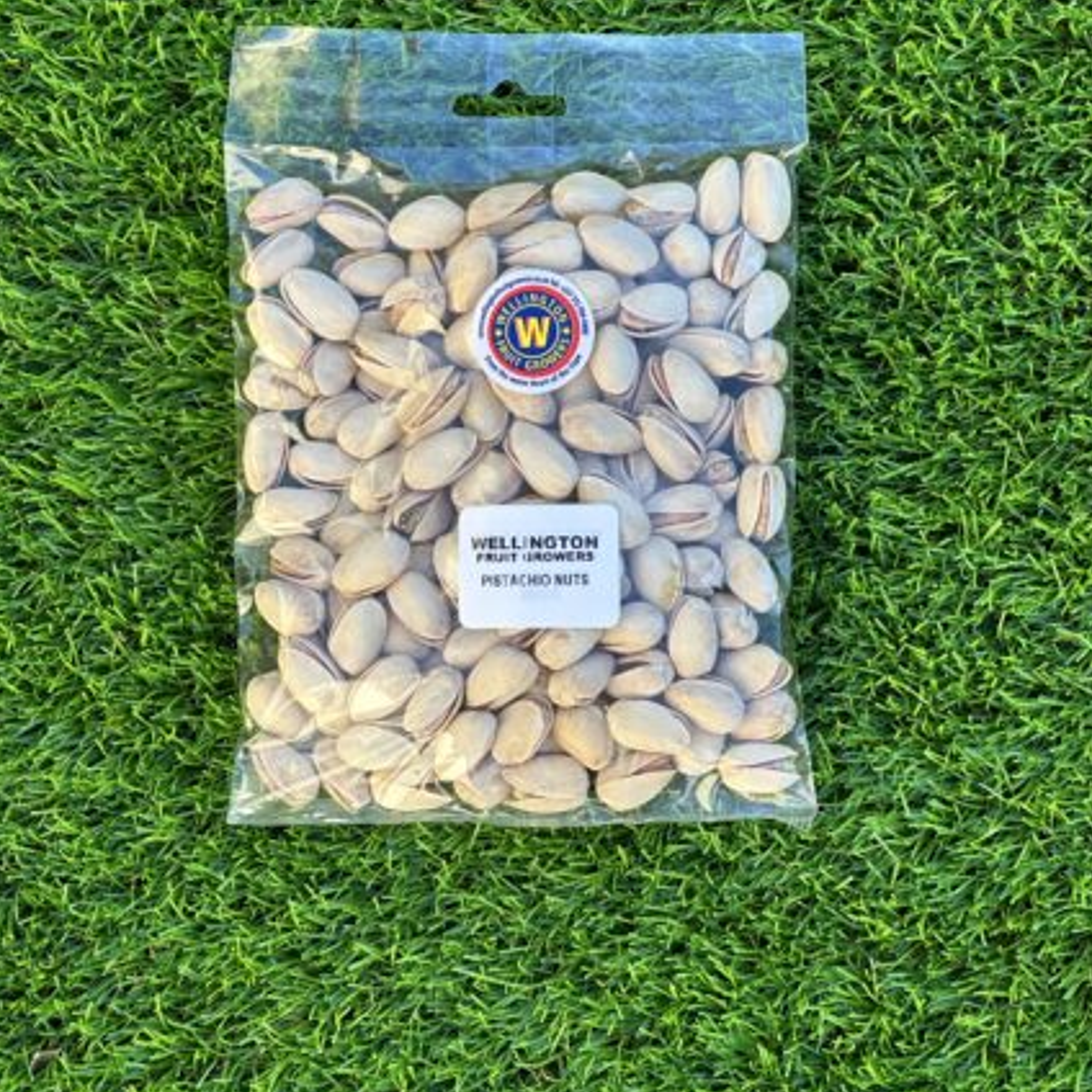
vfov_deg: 18.9
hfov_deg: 18.9
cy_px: 447
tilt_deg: -85.1
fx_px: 3284
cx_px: 543
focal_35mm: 92
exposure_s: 1/99
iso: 32
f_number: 2.8
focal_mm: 9
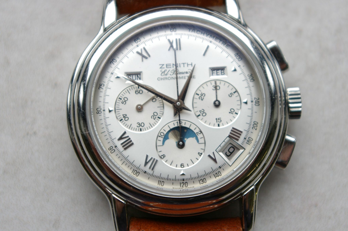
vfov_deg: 22.6
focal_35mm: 60
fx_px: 579
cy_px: 116
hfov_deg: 33.4
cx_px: 174
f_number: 6.7
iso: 200
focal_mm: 40
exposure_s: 1/60
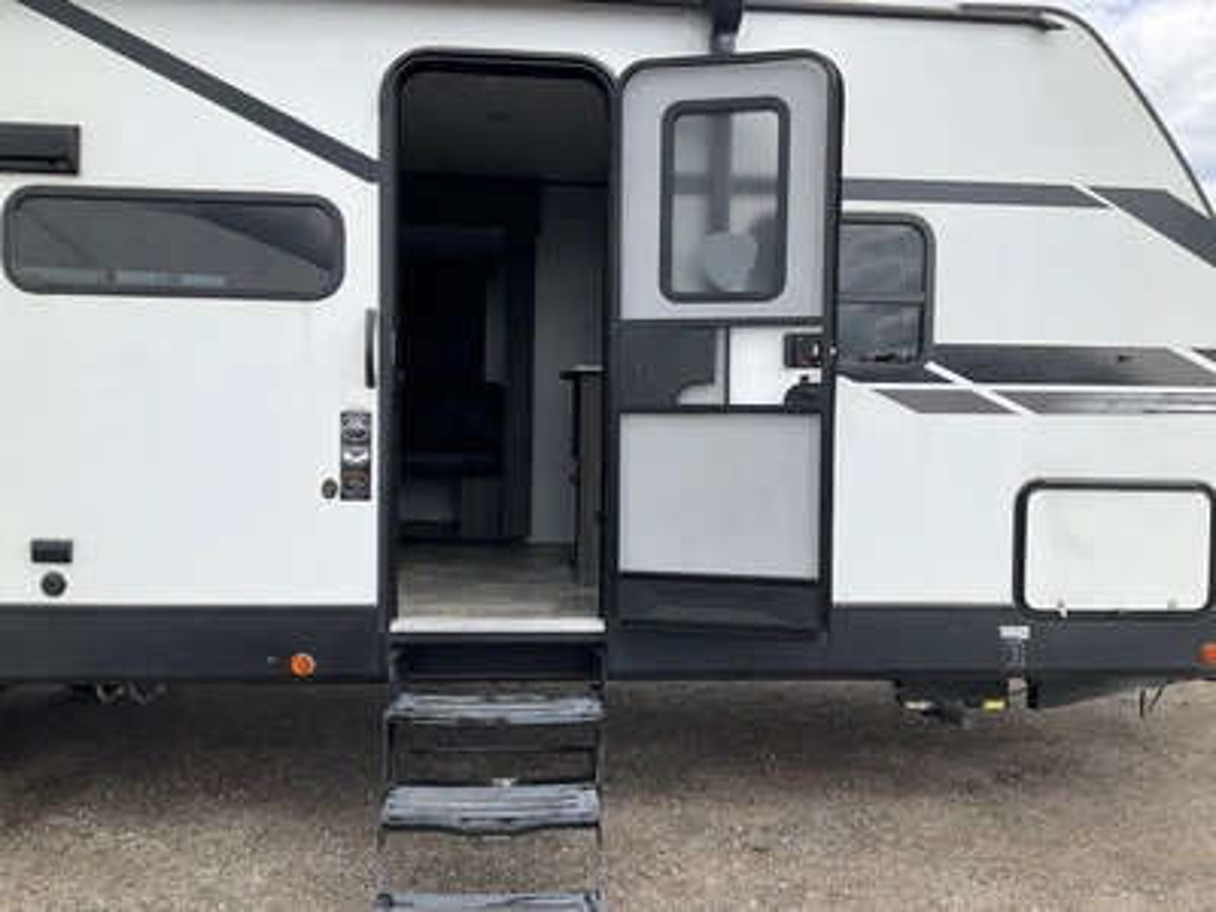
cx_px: 608
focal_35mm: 29
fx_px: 1019
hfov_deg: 61.7
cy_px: 456
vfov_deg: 48.2
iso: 25
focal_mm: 3
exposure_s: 1/962
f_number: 1.8
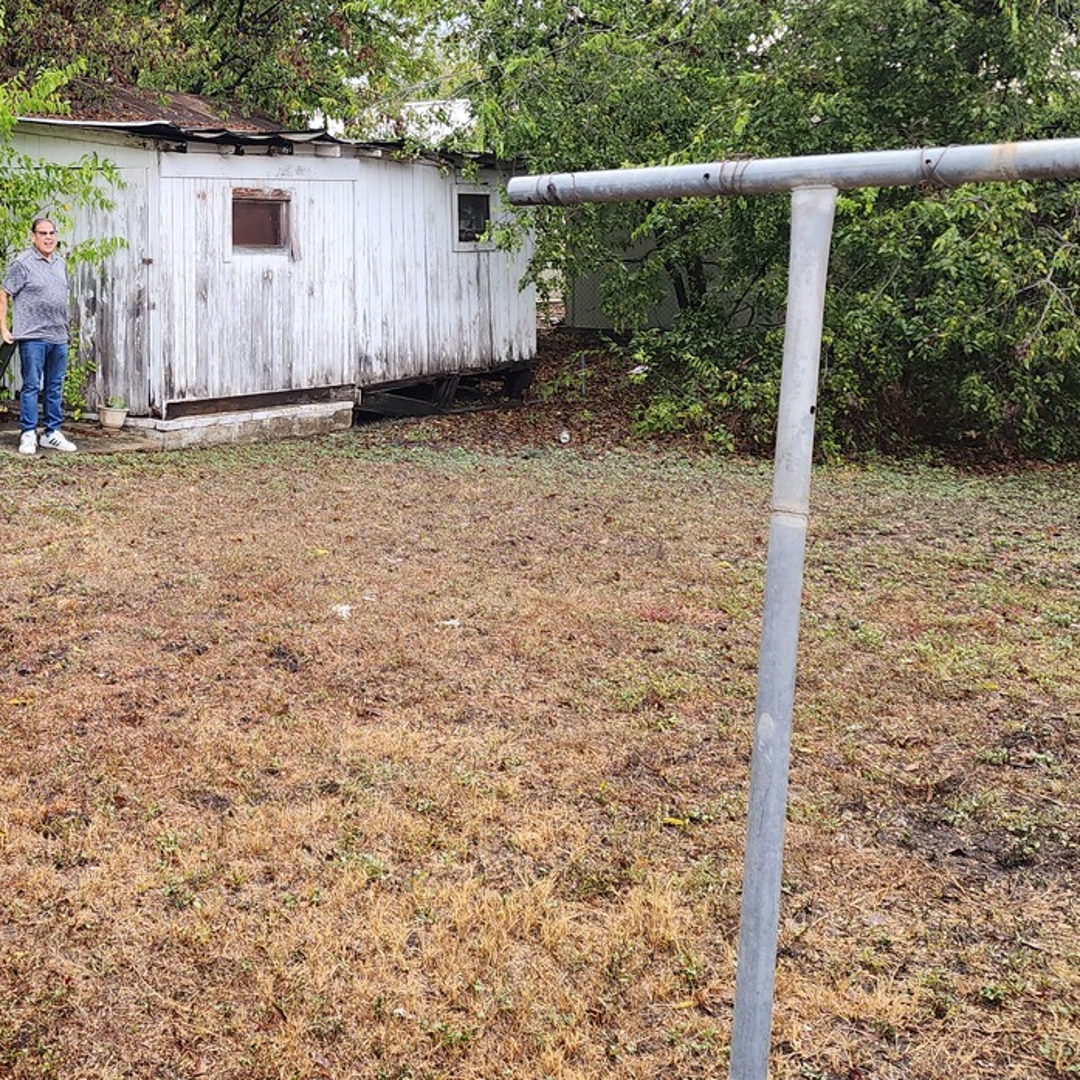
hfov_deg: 38.1
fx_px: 1483
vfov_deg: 39.5
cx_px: 175
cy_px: 346
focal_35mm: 42
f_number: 1.8
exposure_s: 1/162
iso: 12
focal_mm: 6.4
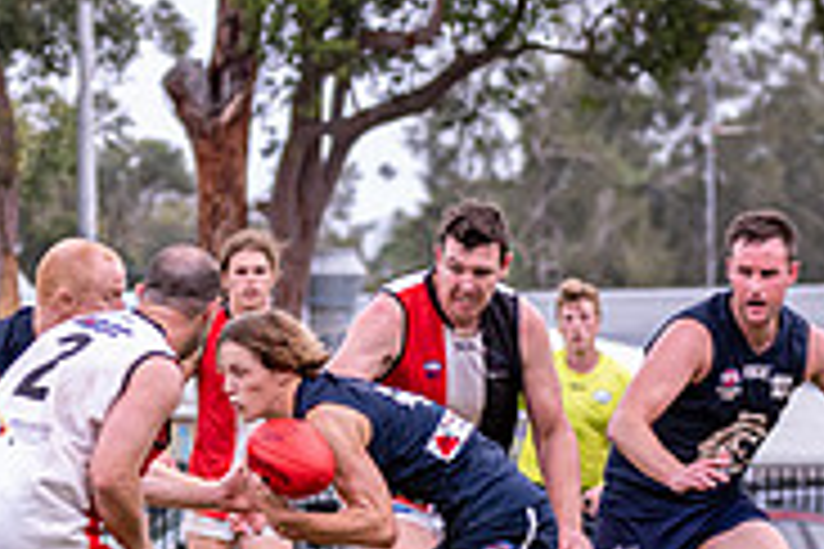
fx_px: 12977
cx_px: 551
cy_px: 613
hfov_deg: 3.6
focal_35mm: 567
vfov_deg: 2.4
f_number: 6.3
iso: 1250
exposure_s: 1/500
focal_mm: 150
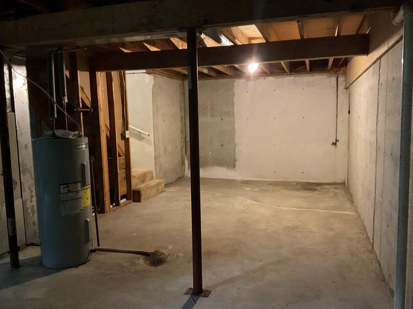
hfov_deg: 60.0
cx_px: 213
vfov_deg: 46.8
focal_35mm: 30
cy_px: 158
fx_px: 358
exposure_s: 1/24
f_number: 1.8
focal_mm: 3
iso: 500
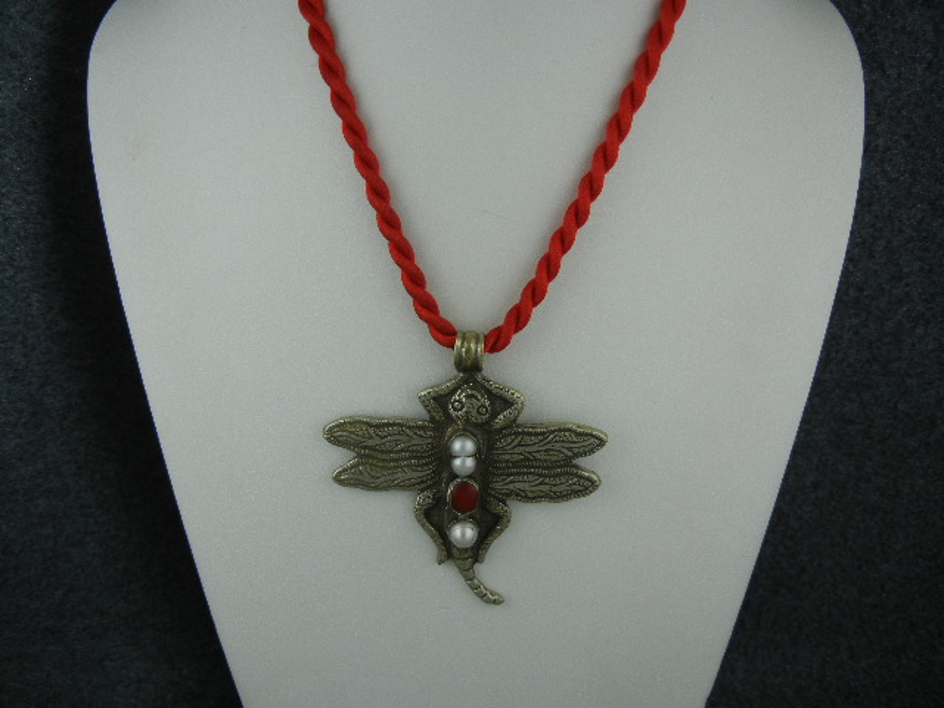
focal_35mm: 30
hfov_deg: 60.0
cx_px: 472
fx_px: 818
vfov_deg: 46.8
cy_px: 354
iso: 342
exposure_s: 1/59.2
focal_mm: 5.4
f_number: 3.5
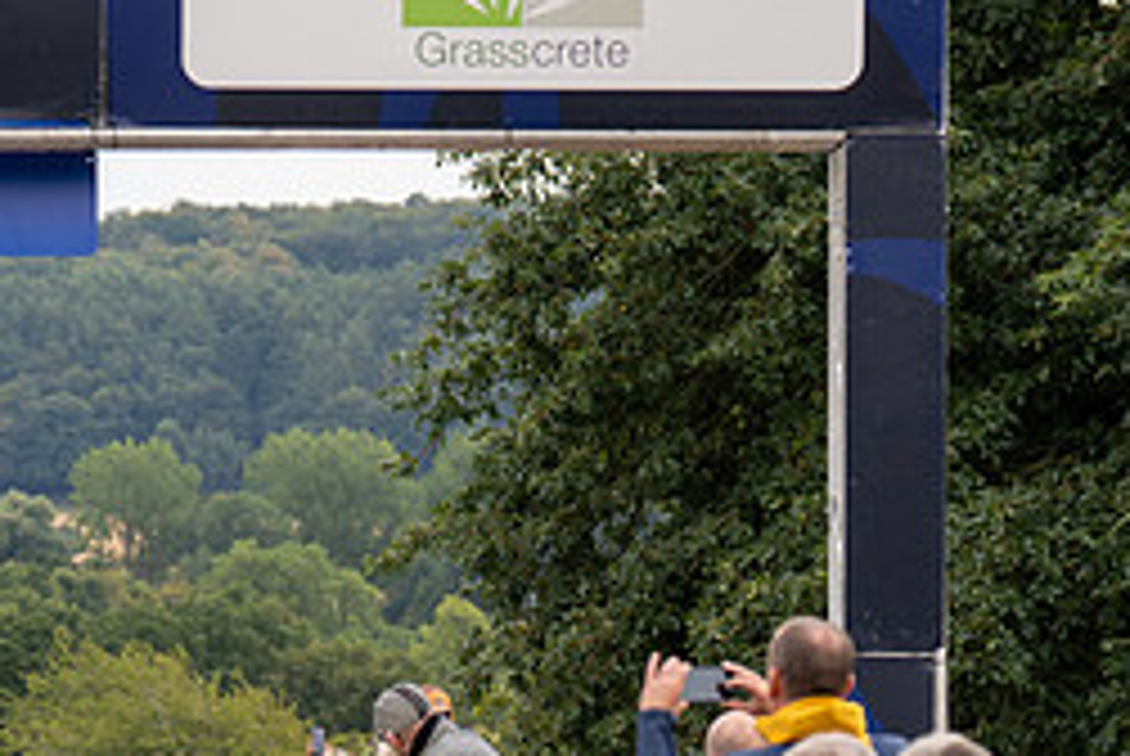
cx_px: -48
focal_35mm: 258
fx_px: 8108
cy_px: 680
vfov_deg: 5.3
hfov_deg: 7.9
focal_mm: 91
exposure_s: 1/1000
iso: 250
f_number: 3.5
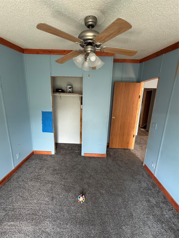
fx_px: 97
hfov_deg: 85.7
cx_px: 90
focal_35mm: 14
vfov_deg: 102.1
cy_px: 119
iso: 200
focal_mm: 2.22
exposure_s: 1/99
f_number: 2.2
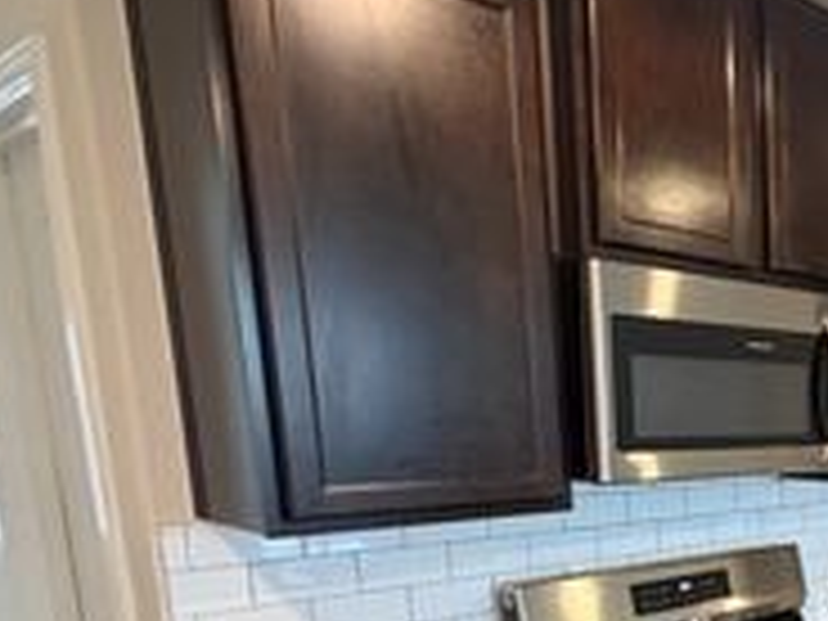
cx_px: 1062
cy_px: 556
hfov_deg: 35.0
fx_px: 909
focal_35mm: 38
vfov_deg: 35.5
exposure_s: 1/60
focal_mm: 2.22
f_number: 2.2
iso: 500
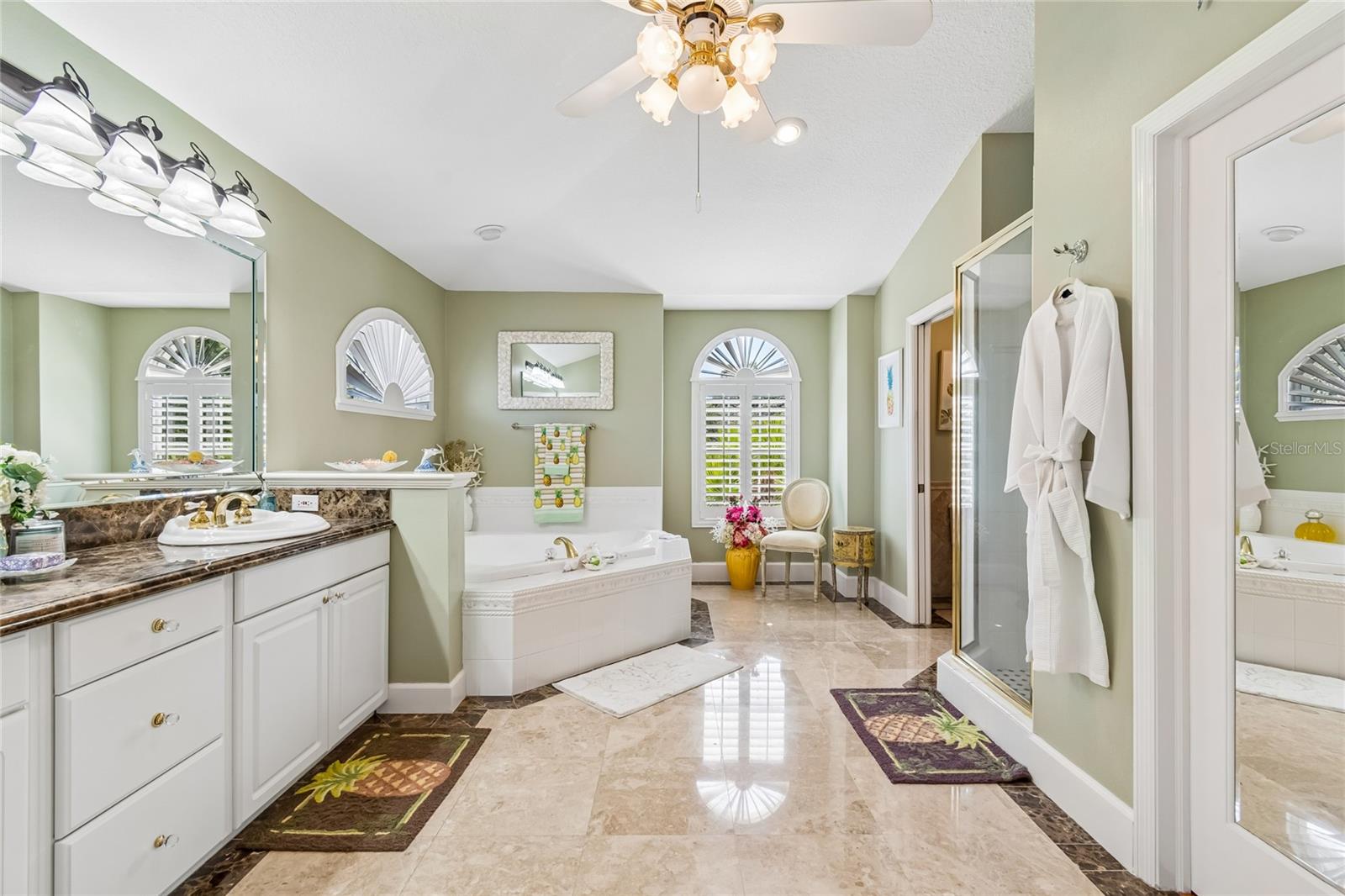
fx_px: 560
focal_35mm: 15
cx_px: 672
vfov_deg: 77.3
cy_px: 448
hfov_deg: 100.4
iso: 100
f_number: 7.1
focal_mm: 10
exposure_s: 1/10
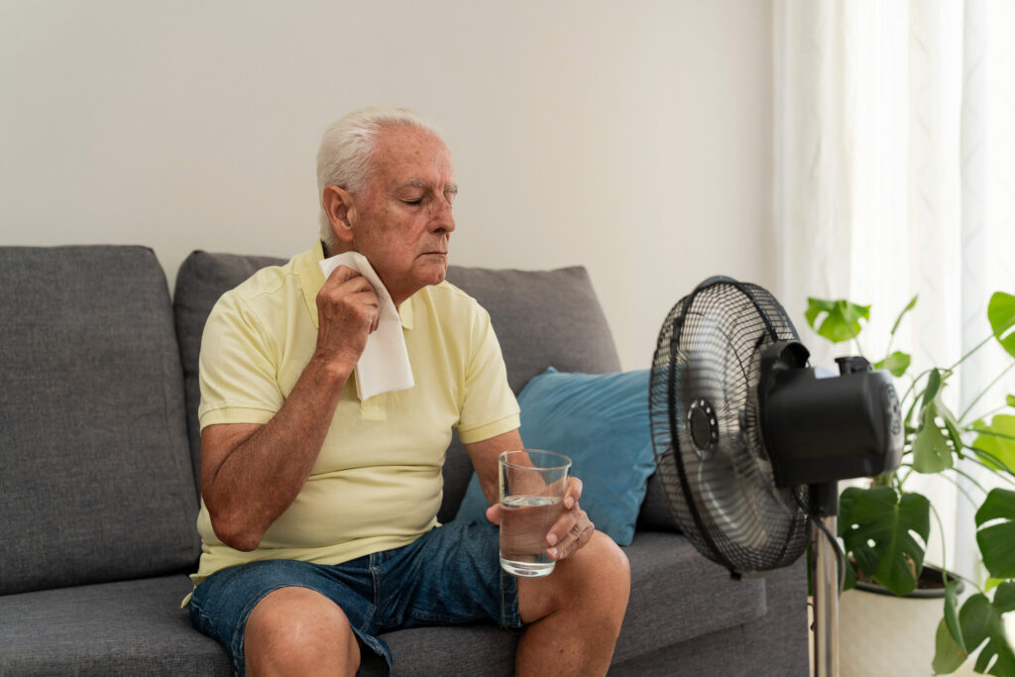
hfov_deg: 54.4
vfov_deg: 37.9
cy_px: 338
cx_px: 508
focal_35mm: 35
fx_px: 987
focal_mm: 35
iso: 400
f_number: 2.5
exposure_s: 1/200
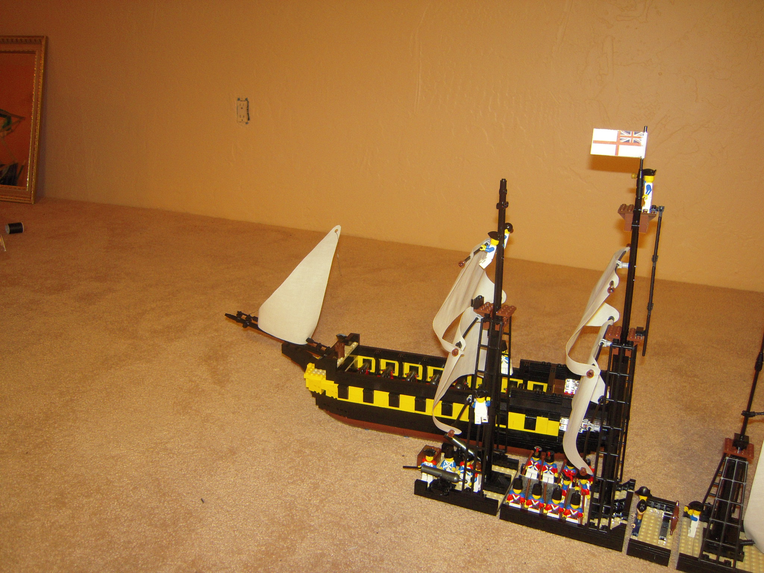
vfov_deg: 45.4
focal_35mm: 31
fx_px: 684
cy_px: 286
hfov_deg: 58.4
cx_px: 382
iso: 200
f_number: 2.8
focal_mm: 5.6
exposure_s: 1/15
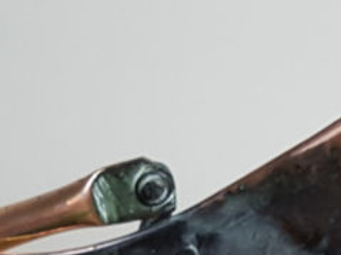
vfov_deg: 12.6
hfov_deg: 17.7
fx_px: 1073
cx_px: 325
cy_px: 422
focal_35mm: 109
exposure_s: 1/50
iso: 160
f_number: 1.7
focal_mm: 4.2
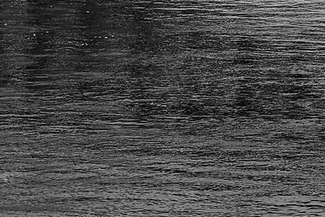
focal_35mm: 440
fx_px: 3970
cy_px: -251
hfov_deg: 4.6
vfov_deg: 3.1
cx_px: 829
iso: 100
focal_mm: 55
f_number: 9.5
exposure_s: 1/180
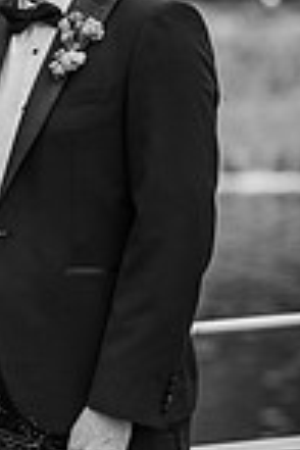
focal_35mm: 260
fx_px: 3250
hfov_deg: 5.2
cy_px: 398
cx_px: -133
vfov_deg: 7.9
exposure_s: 1/640
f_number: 2.2
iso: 100
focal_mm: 85
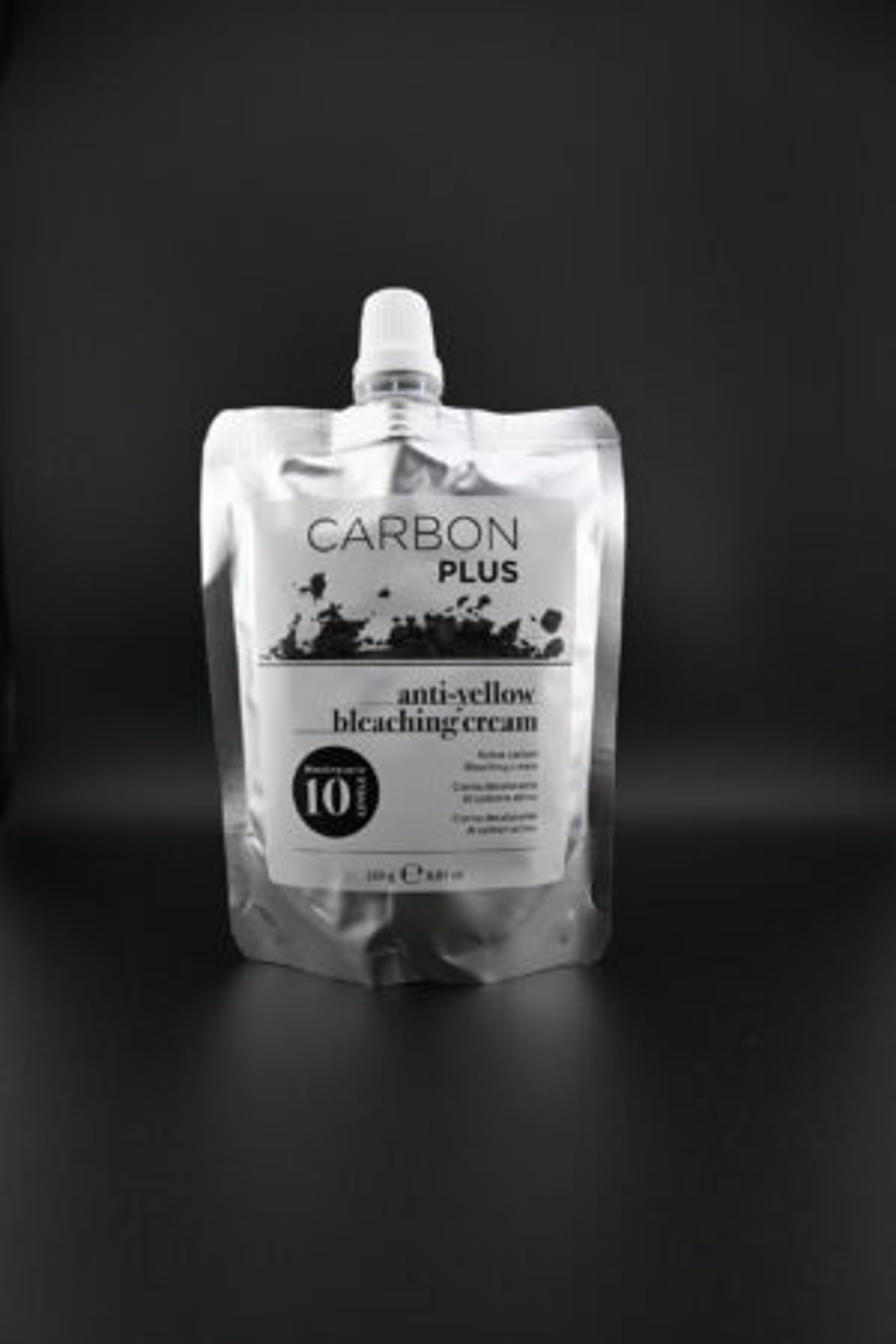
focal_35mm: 31
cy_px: 672
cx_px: 448
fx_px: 1148
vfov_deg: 60.7
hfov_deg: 42.6
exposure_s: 1/250
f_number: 4
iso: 400
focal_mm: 20.5
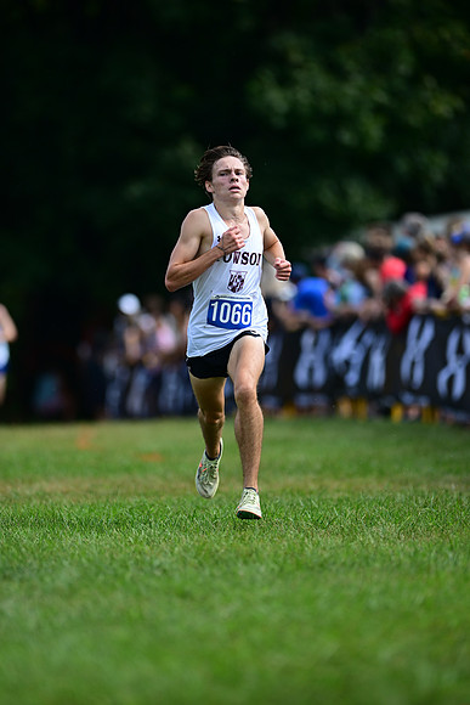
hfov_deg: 4.6
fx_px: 5871
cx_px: 235
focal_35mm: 300
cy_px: 352
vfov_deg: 6.9
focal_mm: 300
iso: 200
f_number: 2.8
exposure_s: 1/2000
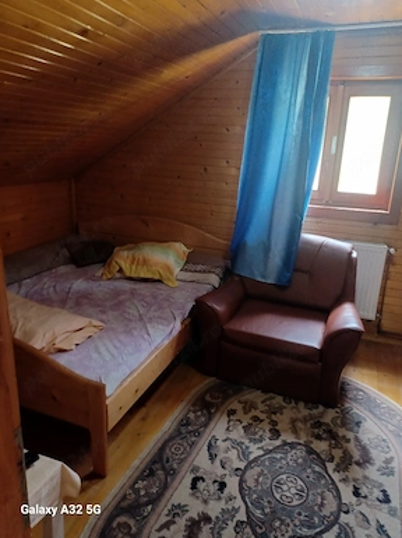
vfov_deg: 67.3
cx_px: 204
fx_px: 403
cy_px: 266
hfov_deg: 53.0
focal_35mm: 26
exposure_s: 1/25
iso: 400
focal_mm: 4.6
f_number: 1.8
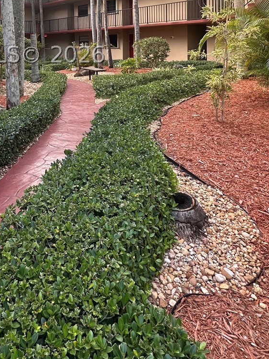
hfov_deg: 45.6
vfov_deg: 54.3
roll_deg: -0.2
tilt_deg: -1.7
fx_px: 311
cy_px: 55
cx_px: 76
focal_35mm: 30
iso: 80
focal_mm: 2.22
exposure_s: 1/99
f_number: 2.2
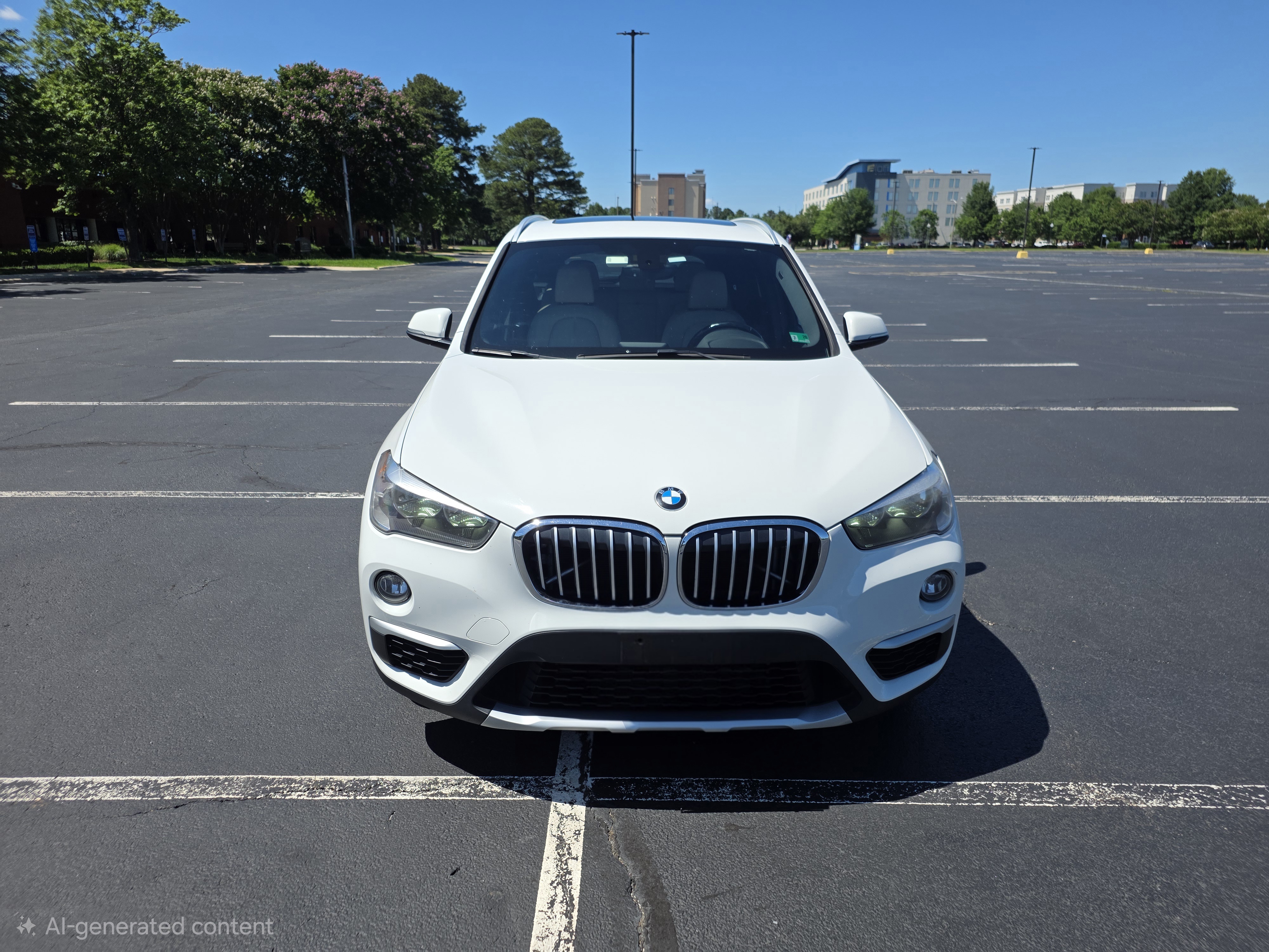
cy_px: 476
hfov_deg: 73.9
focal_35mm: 23
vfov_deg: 58.9
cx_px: 634
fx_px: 843
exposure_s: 1/10000
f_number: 1.7
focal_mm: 6.25
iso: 80
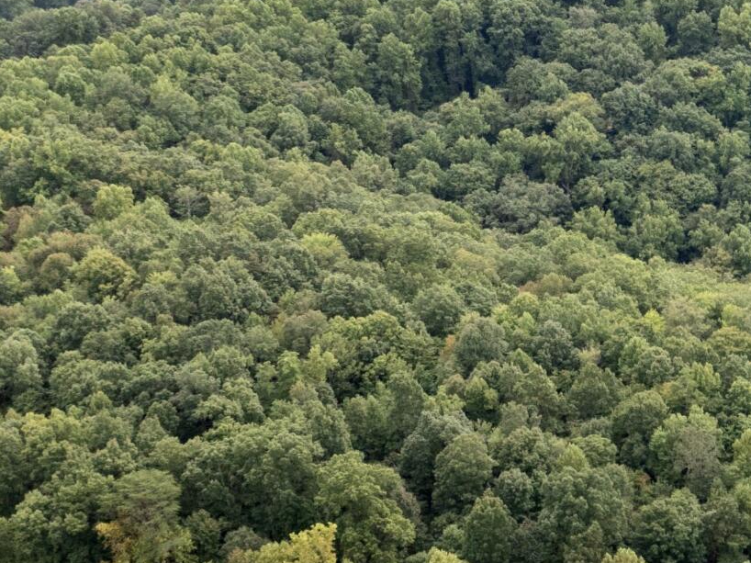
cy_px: 393
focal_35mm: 88
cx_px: 1229
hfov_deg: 18.7
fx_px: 1909
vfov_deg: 16.7
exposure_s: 1/15
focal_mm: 12.29
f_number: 2.8
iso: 420
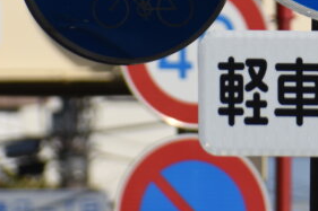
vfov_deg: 1.6
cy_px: -69
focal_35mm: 882
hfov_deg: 2.3
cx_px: 215
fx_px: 7786
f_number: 7.1
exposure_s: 1/500
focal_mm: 220
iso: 100
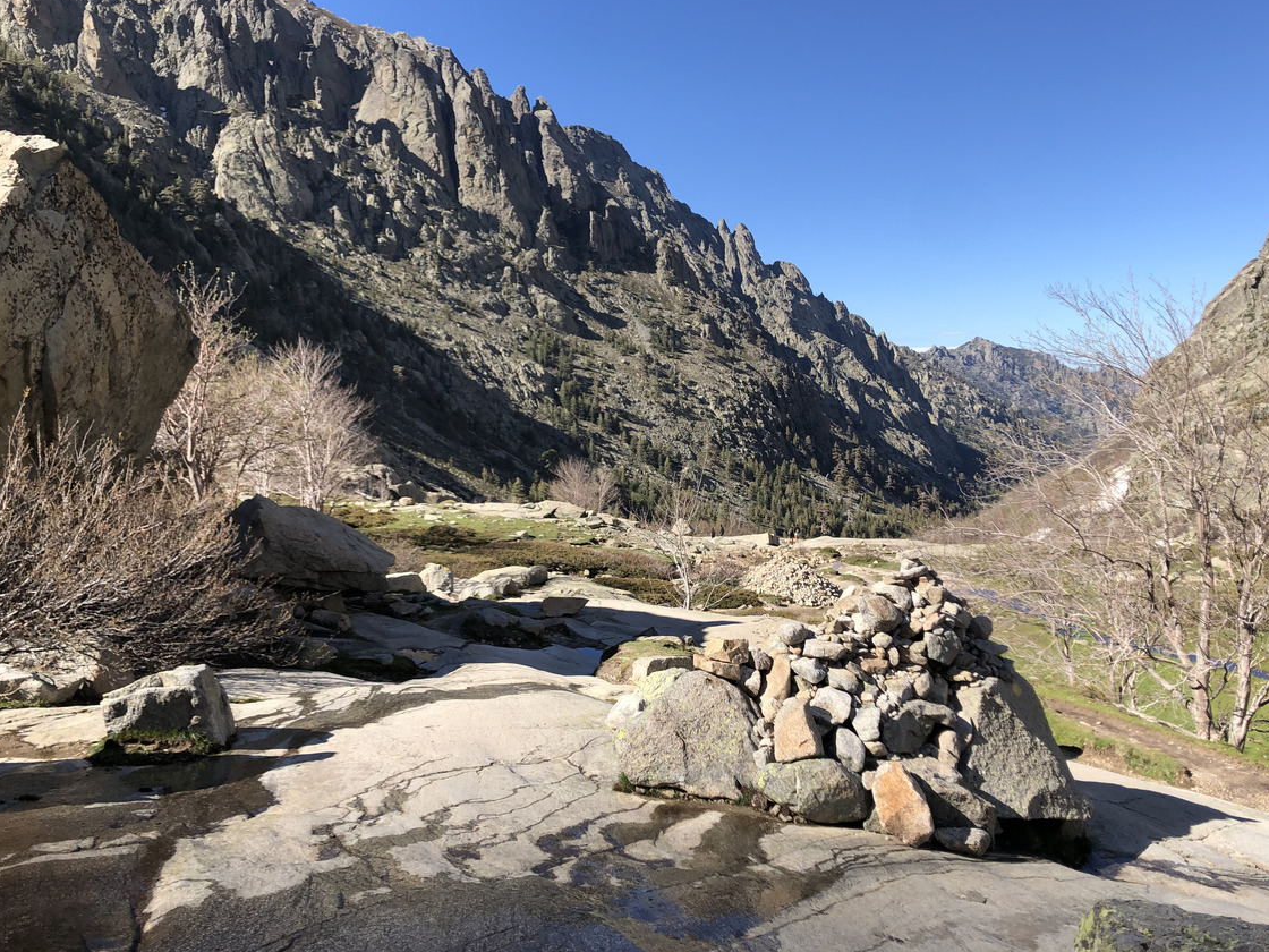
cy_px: 466
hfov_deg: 59.9
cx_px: 675
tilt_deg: -4.2
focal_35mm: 30
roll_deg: +1.6
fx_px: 1100
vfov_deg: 46.8
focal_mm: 4
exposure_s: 1/1372
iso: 20
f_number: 1.8
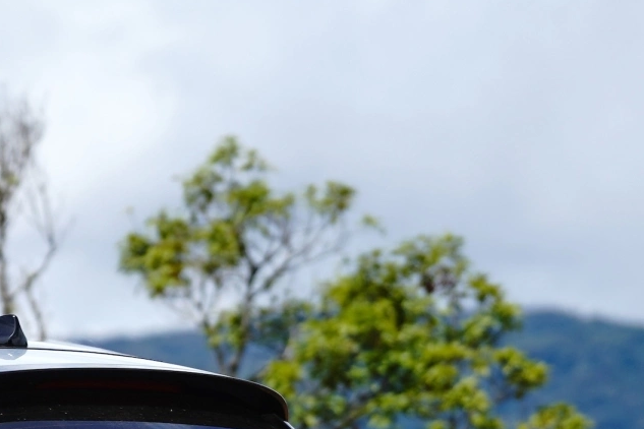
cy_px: 507
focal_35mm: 660
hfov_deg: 3.1
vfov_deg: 2.1
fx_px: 11806
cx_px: -332
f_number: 4
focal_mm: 174
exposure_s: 1/1000
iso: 100
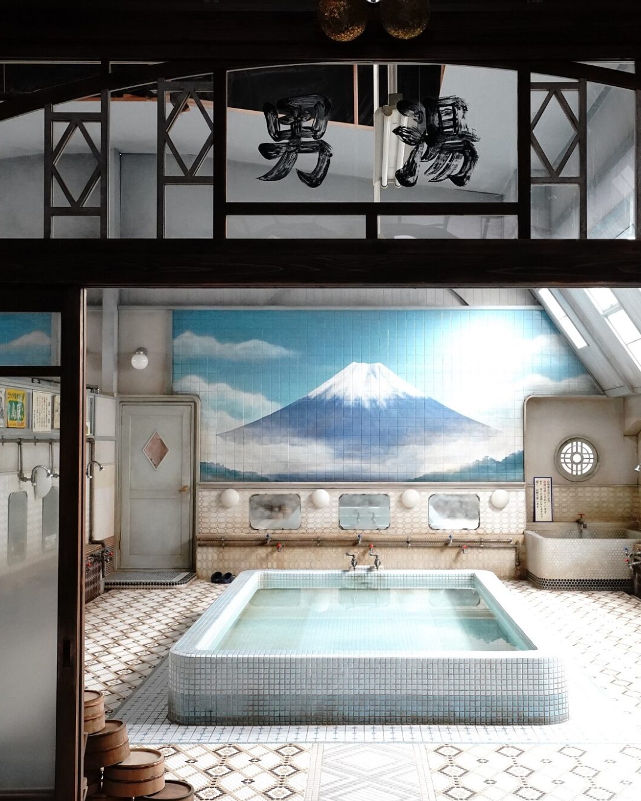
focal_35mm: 46
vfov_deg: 40.3
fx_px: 1091
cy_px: 400
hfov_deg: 32.7
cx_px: 358
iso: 6400
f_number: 7.1
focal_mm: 32
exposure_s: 1/125
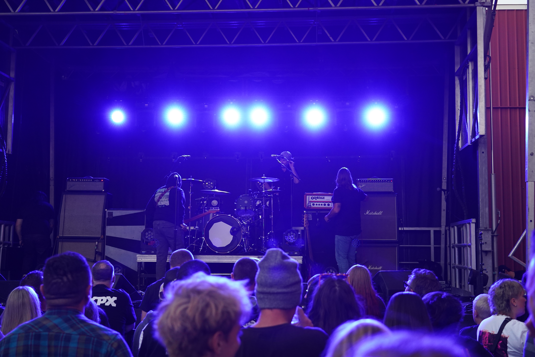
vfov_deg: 29.2
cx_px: 268
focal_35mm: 46
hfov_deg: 42.7
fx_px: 684
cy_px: 178
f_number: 4
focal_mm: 46
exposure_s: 1/160
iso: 2000
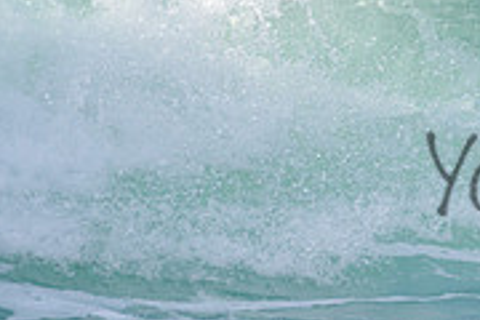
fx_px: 26371
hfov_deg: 1.0
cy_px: 89
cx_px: 723
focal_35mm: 1978
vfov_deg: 0.7
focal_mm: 500
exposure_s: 1/2000
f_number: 5.6
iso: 280
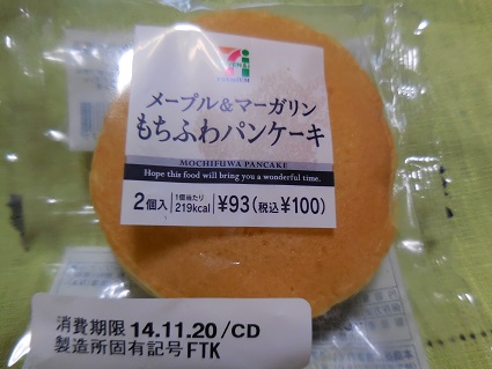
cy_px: 184
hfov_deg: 69.4
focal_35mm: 25
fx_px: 355
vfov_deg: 54.9
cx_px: 246
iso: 400
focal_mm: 4.5
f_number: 3.3
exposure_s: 1/25
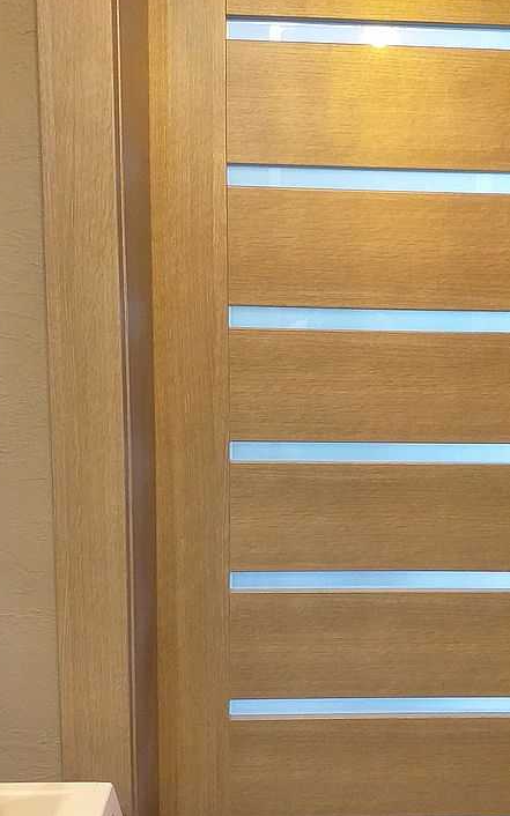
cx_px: 389
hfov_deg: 31.4
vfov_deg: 49.2
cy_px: 450
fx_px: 890
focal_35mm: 40
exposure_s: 1/25
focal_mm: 3.6
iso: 320
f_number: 1.9
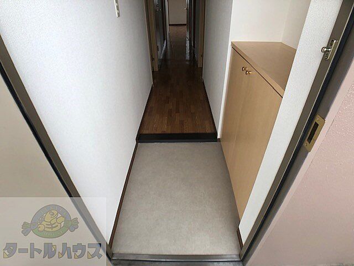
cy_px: 133
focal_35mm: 28
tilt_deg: -36.9
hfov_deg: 63.4
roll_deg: +2.8
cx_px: 177
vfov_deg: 49.7
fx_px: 286
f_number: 1.8
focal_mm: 4
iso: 40
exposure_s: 1/120
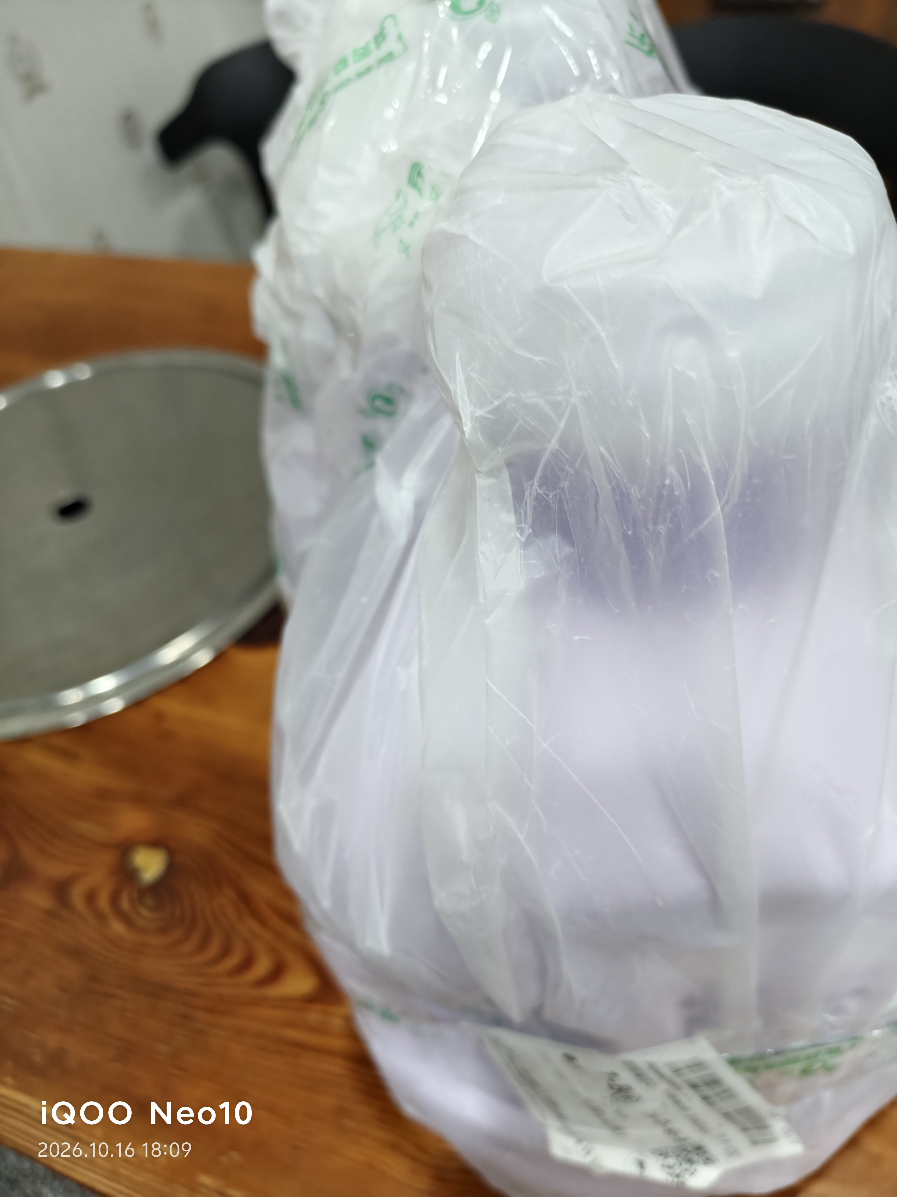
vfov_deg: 73.9
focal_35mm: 23
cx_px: 448
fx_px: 795
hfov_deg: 58.9
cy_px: 598
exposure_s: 1/50
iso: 697
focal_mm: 5.56
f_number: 1.88
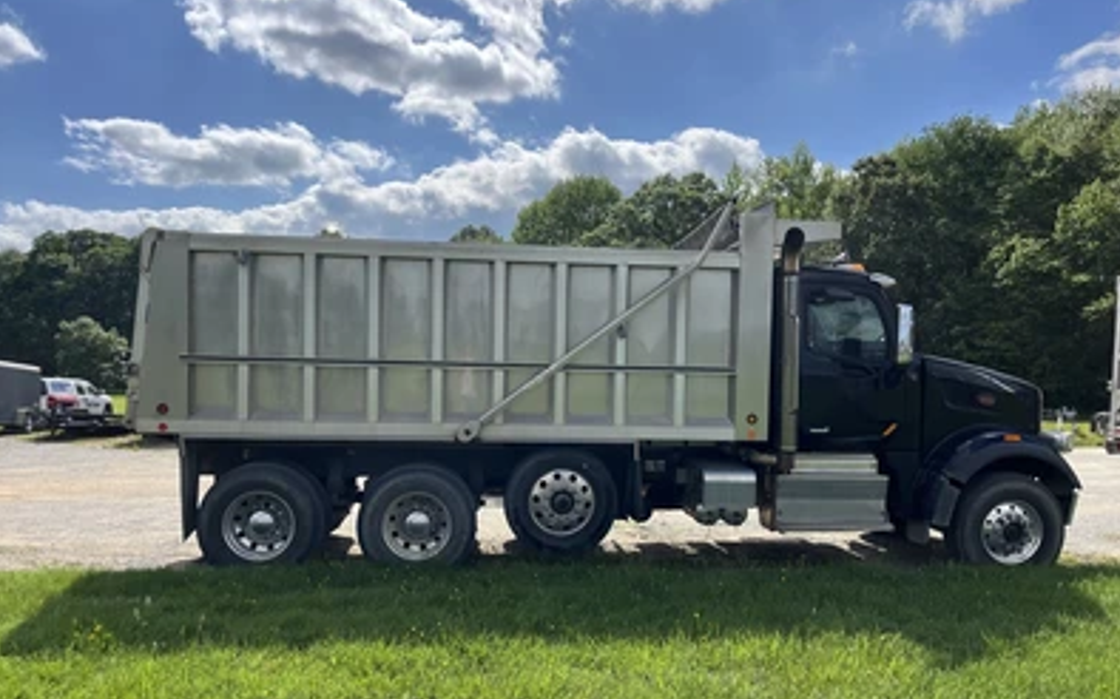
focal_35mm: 28
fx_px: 854
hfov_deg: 66.5
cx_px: 560
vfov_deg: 44.5
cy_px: 384
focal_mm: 5.1
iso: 50
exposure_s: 1/5076
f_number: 1.6
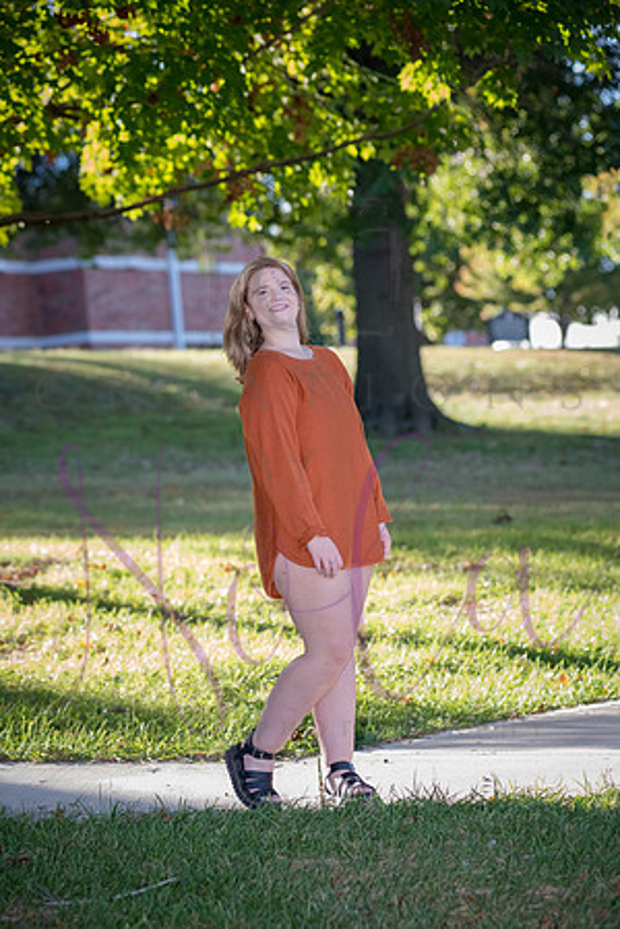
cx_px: 310
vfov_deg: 17.1
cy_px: 464
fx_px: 3100
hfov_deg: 11.4
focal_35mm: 120
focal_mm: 120
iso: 800
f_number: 4.5
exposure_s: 1/400
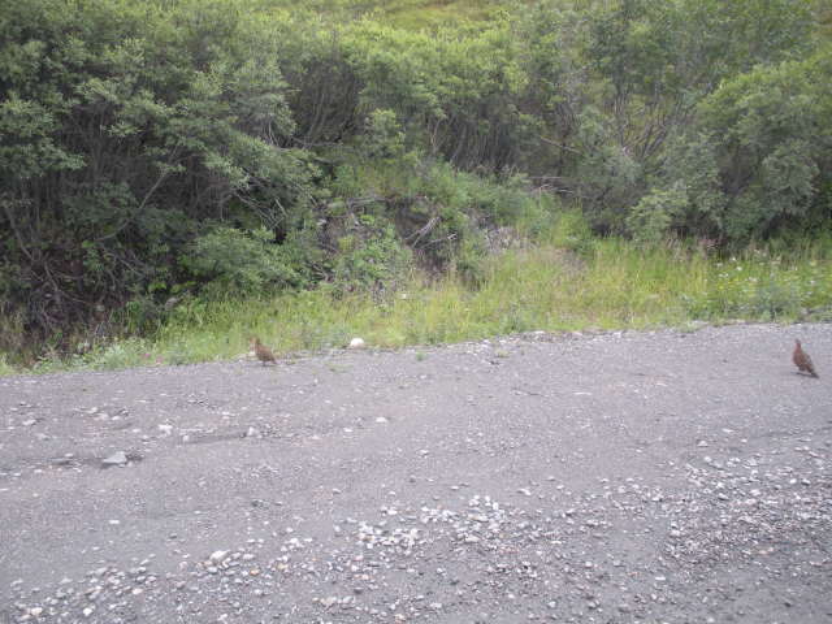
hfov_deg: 51.4
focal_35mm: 36
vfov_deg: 39.7
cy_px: 312
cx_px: 416
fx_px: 865
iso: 64
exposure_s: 1/125
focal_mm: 6.3
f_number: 3.5
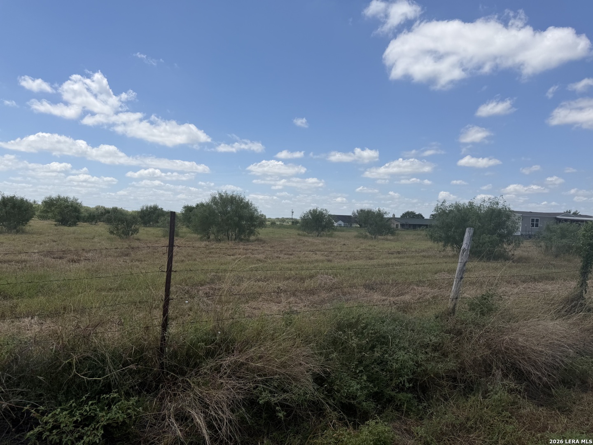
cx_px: 296
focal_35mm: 24
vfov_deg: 56.8
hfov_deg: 71.6
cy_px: 222
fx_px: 411
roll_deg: -1.4
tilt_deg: -1.9
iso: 80
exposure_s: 1/7353
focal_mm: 6.76
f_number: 1.78
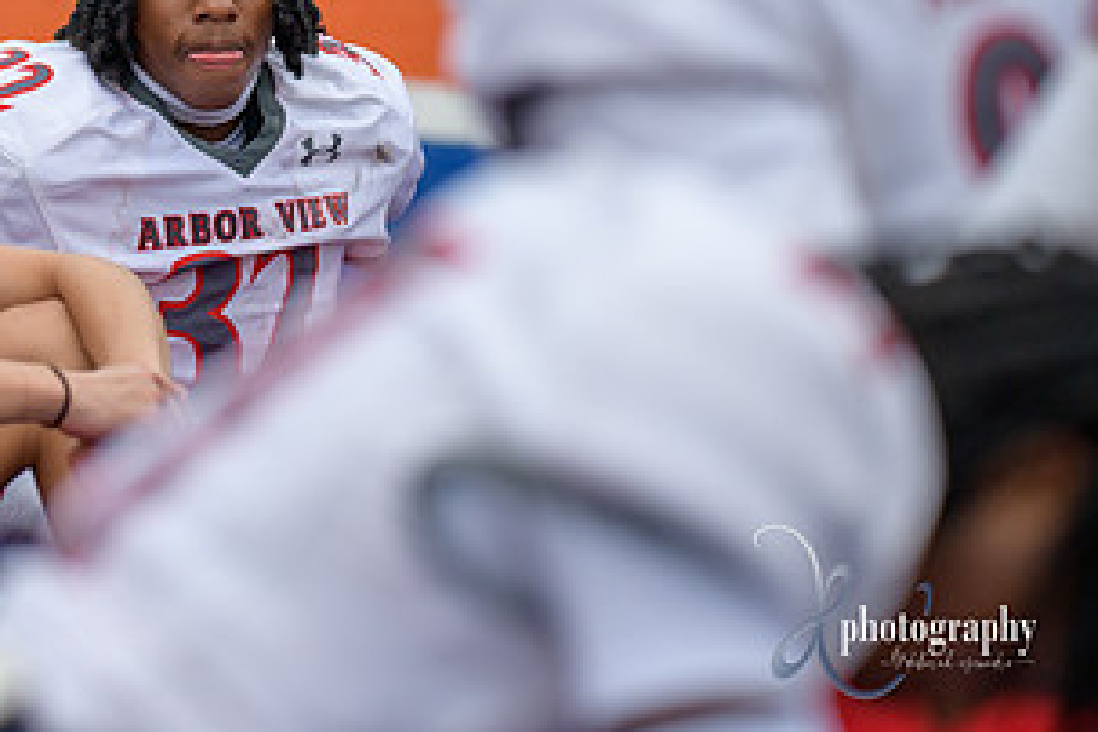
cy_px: 89
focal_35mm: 325
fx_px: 9912
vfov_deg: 4.2
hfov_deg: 6.3
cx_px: 91
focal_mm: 170
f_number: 2.8
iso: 140
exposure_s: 1/500
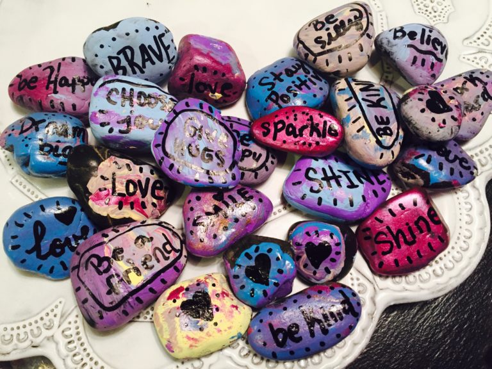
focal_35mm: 29
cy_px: 184
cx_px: 246
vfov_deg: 48.2
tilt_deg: -72.3
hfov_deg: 61.7
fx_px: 412
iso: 160
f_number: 2.2
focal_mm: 4.15
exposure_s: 1/30
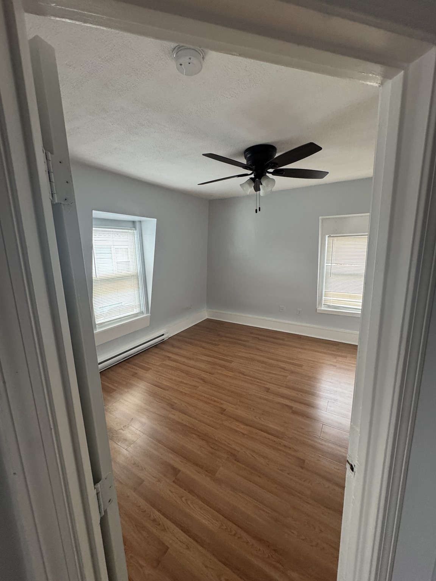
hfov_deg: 85.7
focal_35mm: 14
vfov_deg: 102.1
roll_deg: +1.7
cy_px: 290
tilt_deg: -11.1
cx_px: 218
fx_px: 235
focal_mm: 2.22
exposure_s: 1/99
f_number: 2.2
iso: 320
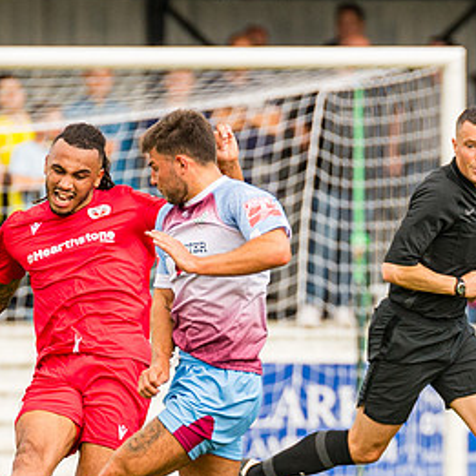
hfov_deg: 1.6
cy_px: 372
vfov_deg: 1.6
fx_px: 17424
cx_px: 188
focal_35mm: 1120
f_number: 4
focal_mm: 300
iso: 640
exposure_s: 1/2500
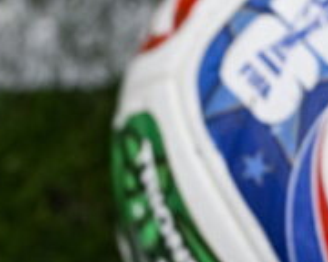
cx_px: 702
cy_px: -108
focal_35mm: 373
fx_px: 3621
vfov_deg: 4.1
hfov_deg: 5.1
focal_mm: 70
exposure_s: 1/6400
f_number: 2.8
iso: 320
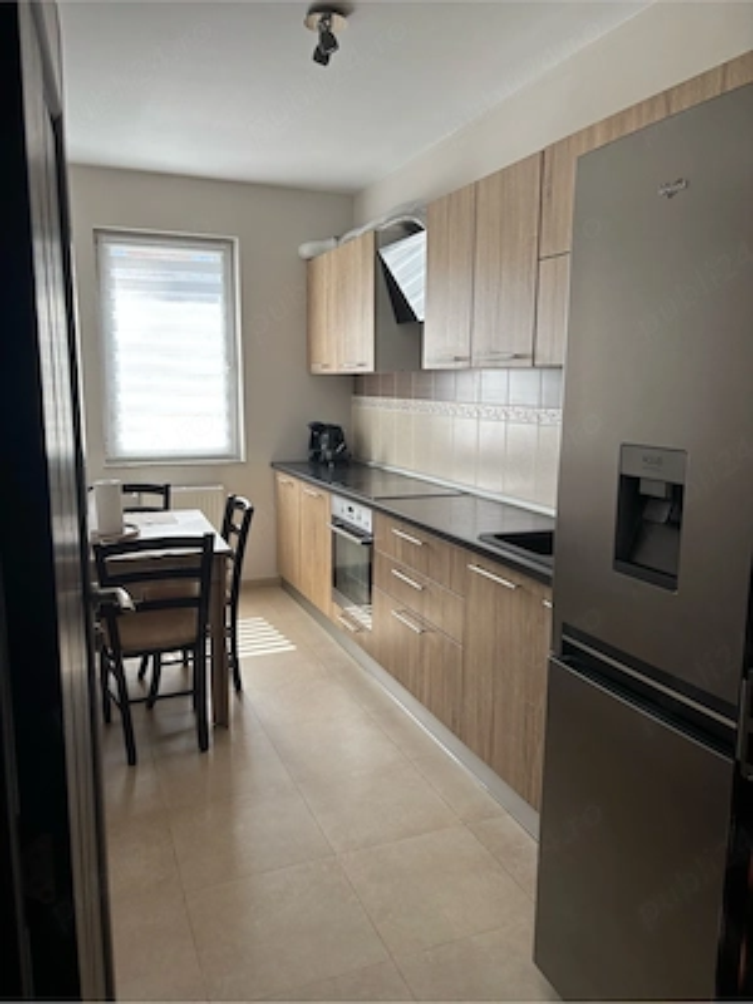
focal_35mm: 26
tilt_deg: -10.0
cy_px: 502
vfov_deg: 67.3
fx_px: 754
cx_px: 376
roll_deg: -1.4
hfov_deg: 53.1
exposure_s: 1/121
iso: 64
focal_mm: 5.96
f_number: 1.6
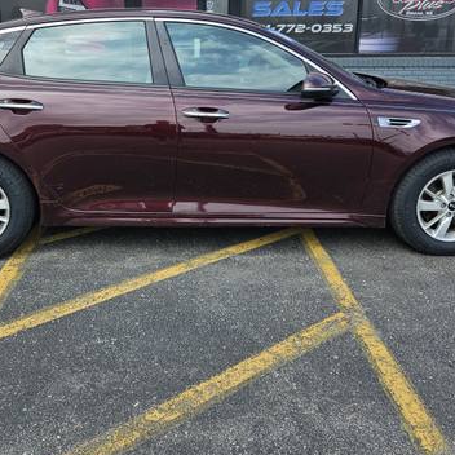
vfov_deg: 44.3
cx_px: 177
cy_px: 155
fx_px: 550
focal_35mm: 37
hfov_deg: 44.6
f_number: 1.8
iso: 25
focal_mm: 5.4
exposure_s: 1/803
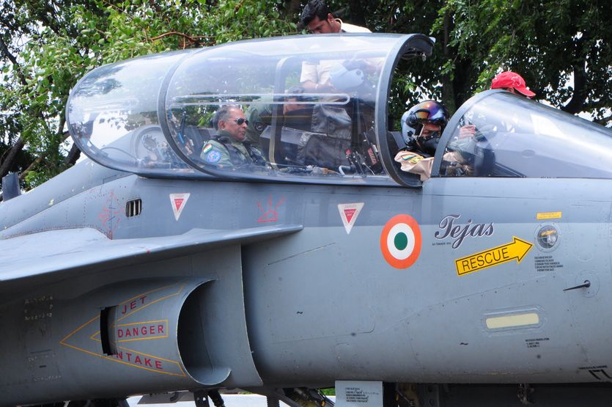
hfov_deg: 24.6
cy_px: 204
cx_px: 306
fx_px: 1401
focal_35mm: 82
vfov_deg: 16.5
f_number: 20
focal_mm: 55
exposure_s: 1/125
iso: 640
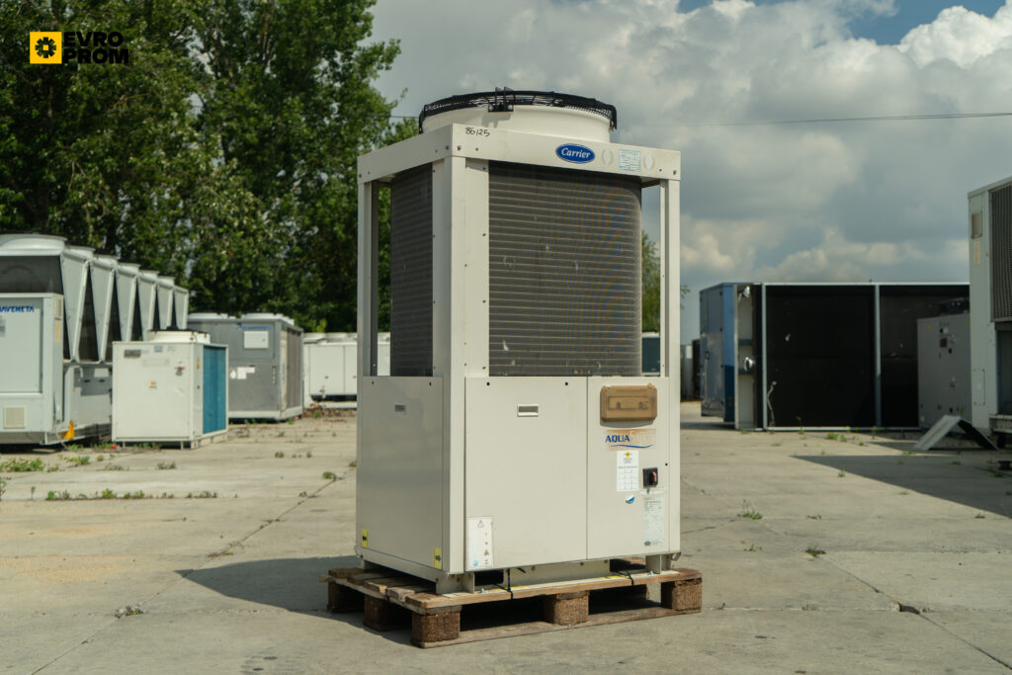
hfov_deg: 48.5
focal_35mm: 40
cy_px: 338
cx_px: 506
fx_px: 1125
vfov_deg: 33.4
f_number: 4
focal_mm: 40
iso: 125
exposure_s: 1/1250
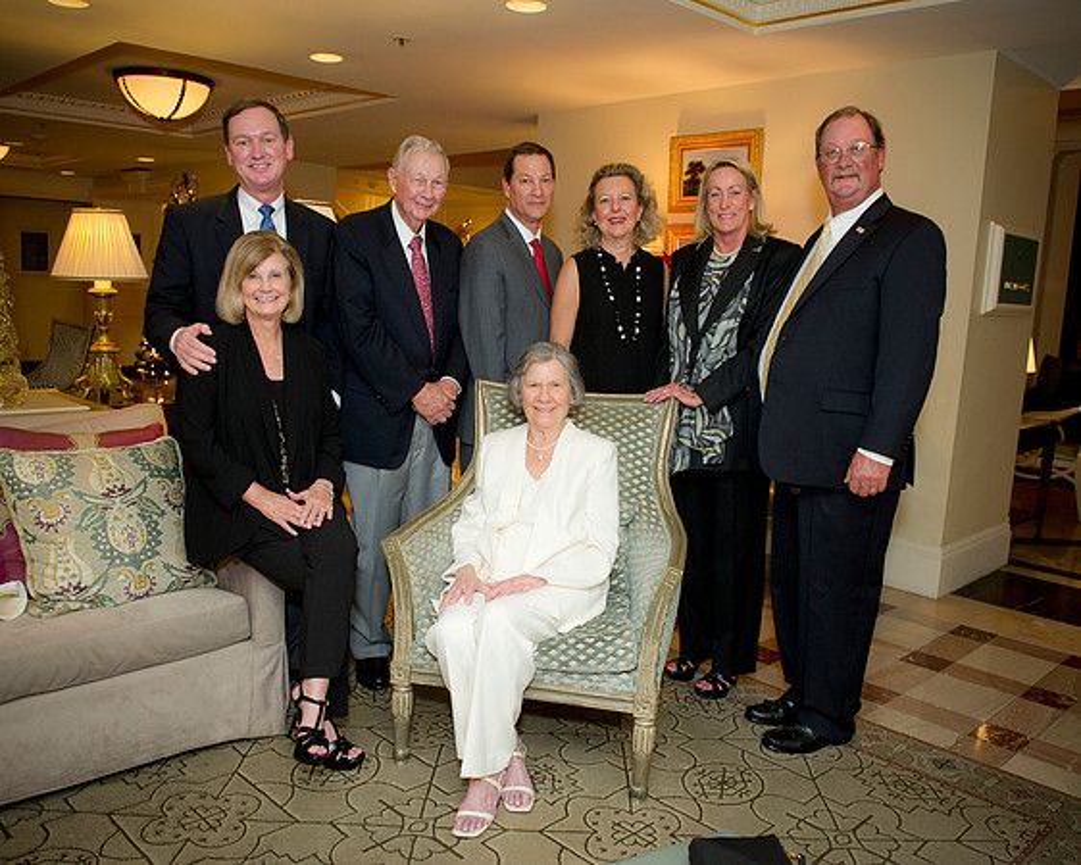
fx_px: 964
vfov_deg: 48.3
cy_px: 444
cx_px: 535
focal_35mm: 30
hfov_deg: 58.6
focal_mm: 26
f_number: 5.6
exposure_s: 1/60
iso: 1000
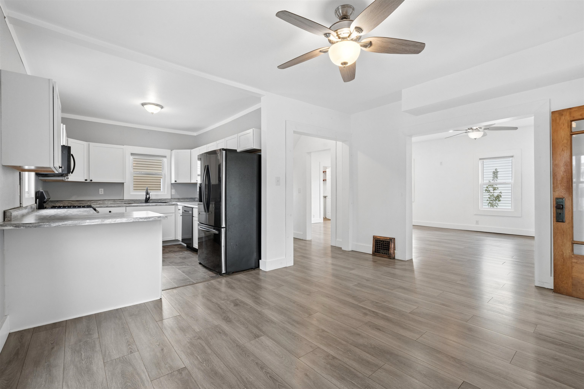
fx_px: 260
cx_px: 292
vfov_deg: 73.7
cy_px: 194
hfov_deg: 96.7
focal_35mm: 16
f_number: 10
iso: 800
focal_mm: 16
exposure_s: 1/25
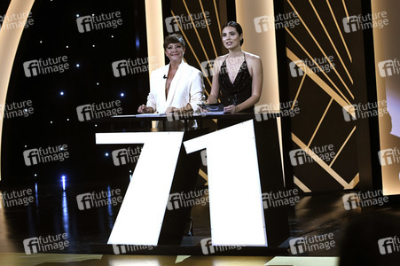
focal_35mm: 70
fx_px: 777
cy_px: 133
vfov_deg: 19.4
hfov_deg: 28.9
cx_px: 200
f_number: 4
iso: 1600
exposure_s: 1/400
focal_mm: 70
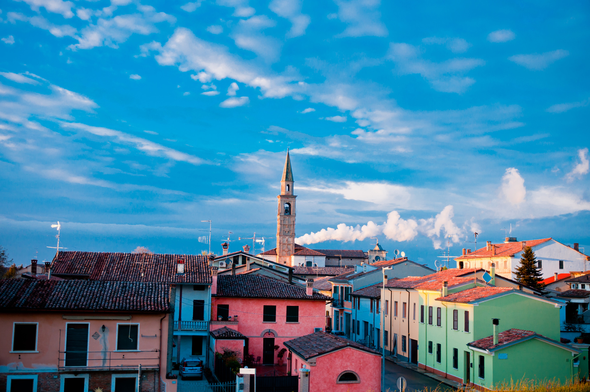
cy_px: 196
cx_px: 295
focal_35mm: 42
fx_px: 687
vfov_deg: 31.8
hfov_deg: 46.4
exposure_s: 1/160
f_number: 4.5
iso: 200
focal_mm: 28
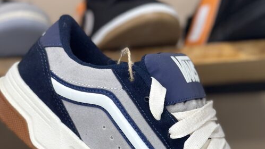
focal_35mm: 84
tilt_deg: +4.2
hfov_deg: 25.3
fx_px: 590
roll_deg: +0.8
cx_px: 159
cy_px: 139
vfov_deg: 14.2
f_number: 1.78
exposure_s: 1/100
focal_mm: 6.86
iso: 125
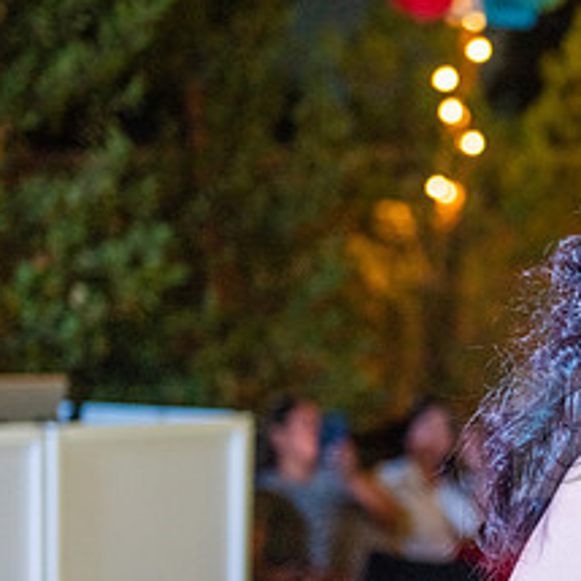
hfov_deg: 12.0
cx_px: 749
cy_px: 434
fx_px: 2696
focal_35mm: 142
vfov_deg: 12.3
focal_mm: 62
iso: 1600
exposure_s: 1/100
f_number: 3.2
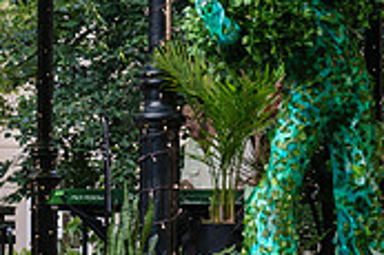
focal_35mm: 245
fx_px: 2611
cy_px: 200
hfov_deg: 8.3
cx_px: -155
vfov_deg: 5.6
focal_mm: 73
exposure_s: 1/250
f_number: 4
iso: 800
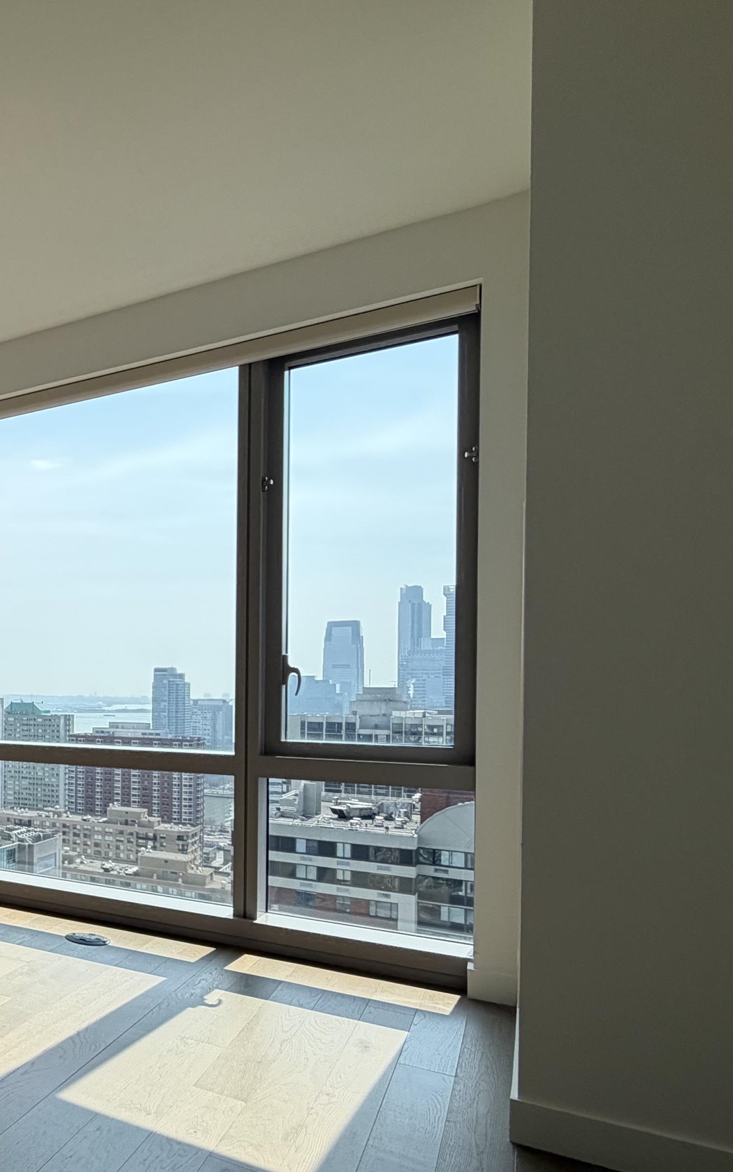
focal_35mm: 27
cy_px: 694
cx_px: -265
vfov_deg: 67.8
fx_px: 863
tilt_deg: +0.5
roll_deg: -0.2
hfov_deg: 32.1
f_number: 2.2
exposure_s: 1/742
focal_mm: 2.22
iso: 40
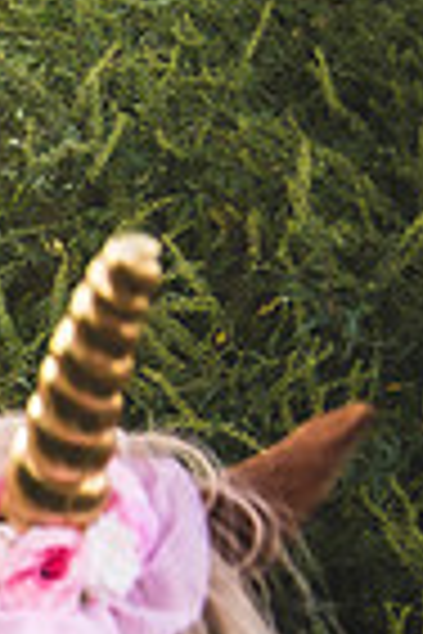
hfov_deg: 8.2
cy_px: 771
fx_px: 2538
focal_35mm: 144
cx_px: -814
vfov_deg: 13.8
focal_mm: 35
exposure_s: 1/200
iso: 100
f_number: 2.8
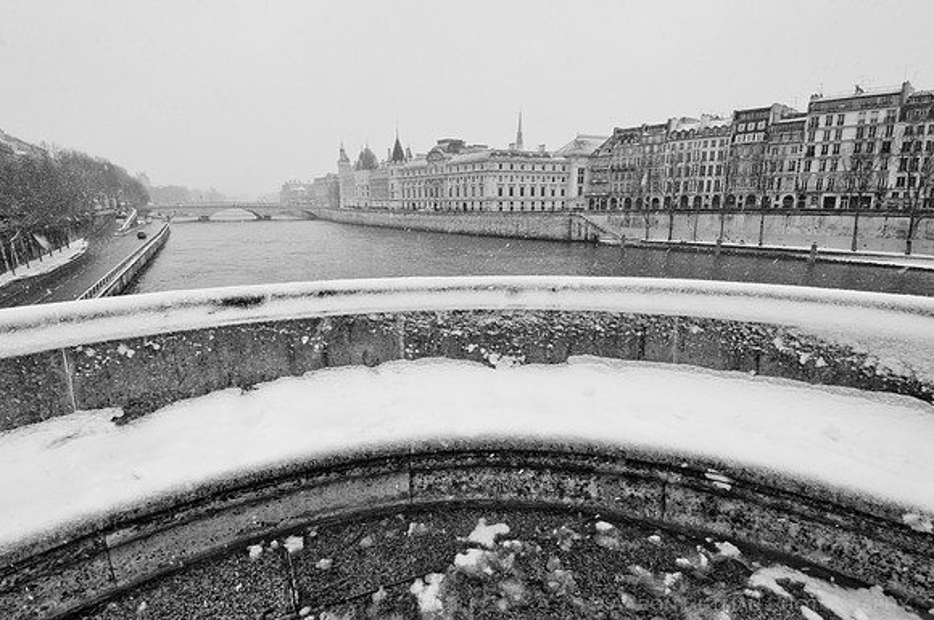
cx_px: 467
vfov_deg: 39.9
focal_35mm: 33
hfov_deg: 57.3
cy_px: 310
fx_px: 855
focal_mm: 22
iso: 200
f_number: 11
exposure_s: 1/125
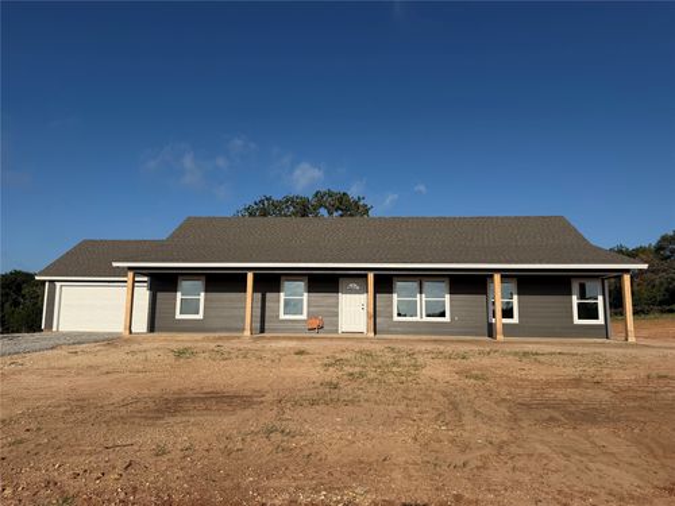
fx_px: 468
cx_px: 338
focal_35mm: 24
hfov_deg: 71.6
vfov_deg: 56.8
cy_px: 253
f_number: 1.78
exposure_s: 1/7353
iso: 80
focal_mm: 6.76
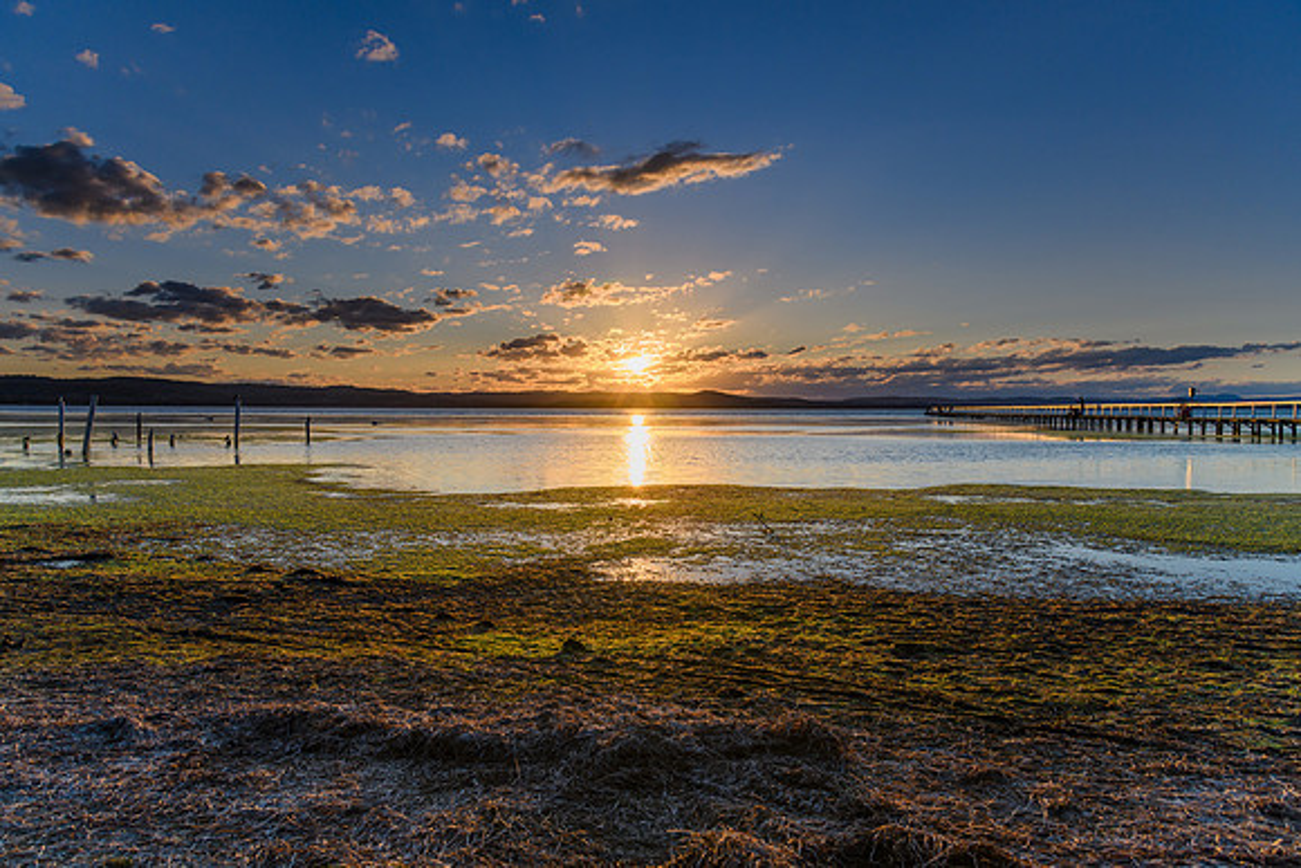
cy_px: 434
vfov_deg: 45.6
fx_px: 1031
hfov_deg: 64.5
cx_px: 650
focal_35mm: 29
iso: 250
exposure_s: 1/200
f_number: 8
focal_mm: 28
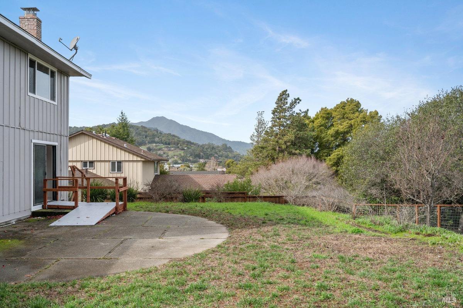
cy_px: 154
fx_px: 386
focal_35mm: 30
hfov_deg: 62.0
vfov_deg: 43.5
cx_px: 232
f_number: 9
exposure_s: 1/800
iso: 400
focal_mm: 30
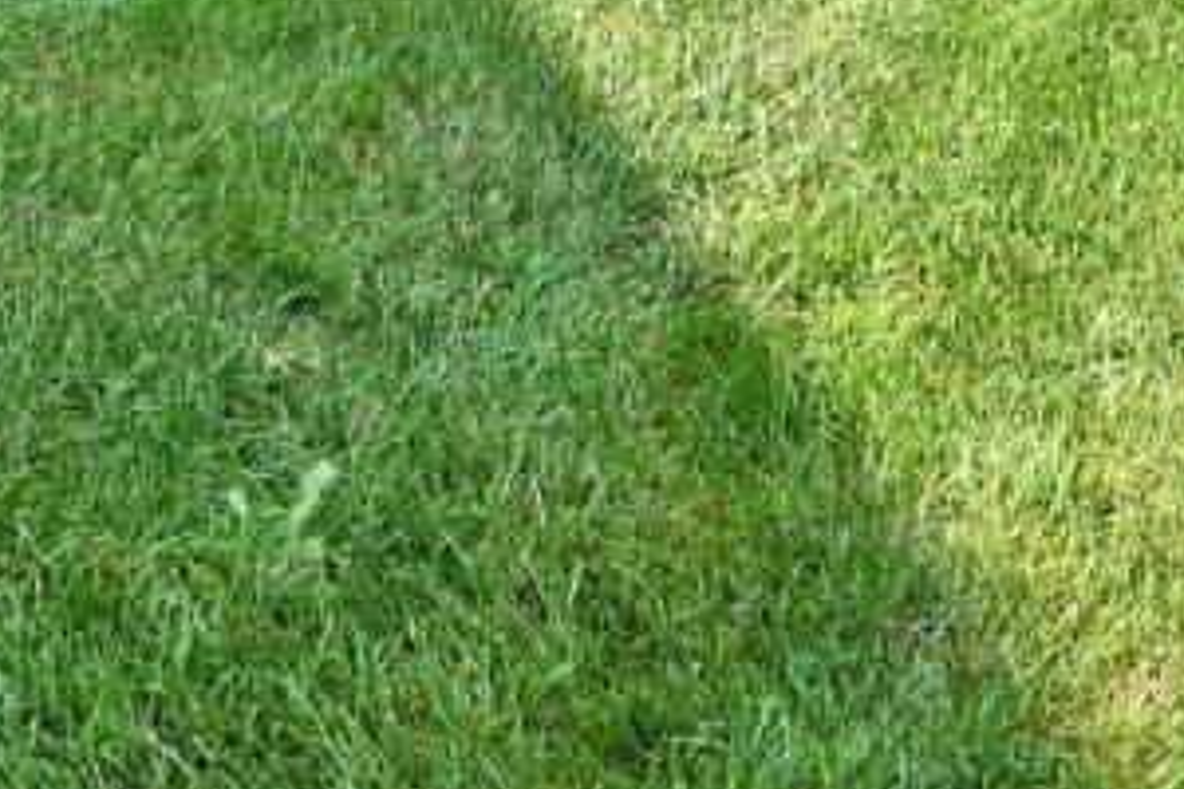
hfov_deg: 27.4
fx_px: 2302
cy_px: -836
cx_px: 28
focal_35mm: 70
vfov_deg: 15.3
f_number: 5.6
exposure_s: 1/250
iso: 160
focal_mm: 14
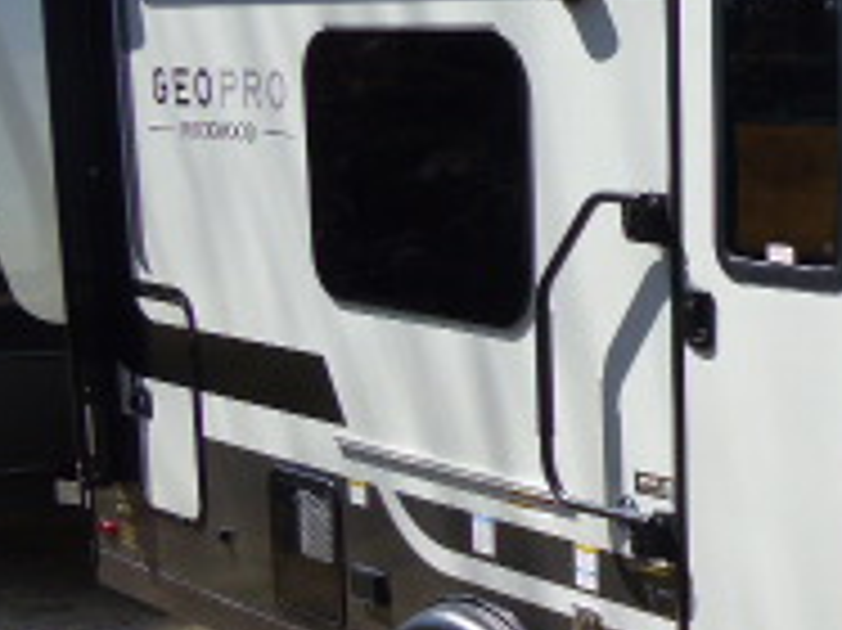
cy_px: 626
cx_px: 1270
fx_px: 1993
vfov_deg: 17.6
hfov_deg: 20.4
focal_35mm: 82
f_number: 3.3
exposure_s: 1/640
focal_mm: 4.3
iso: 80
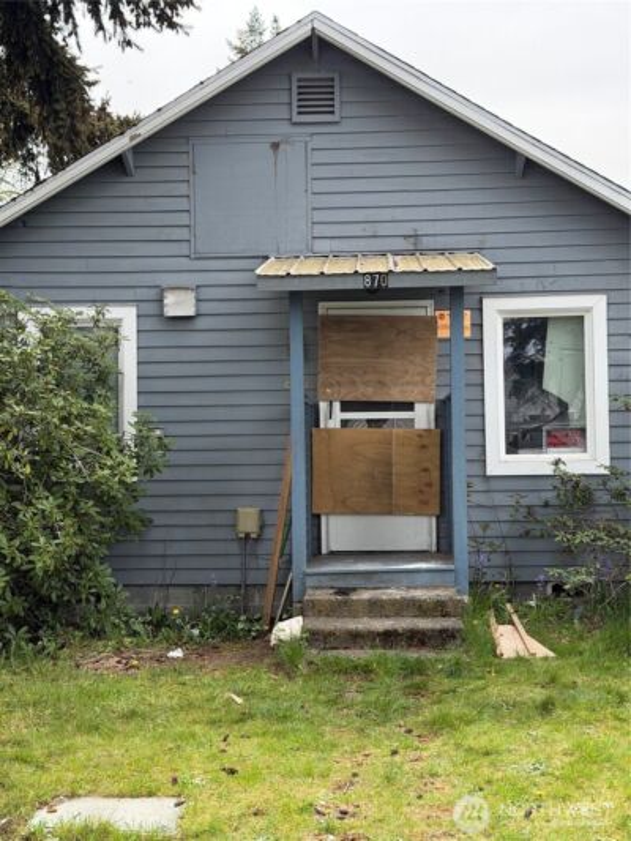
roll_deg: +0.8
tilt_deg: +1.1
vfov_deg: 39.6
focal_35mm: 48
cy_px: 420
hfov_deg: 30.3
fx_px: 1166
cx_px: 316
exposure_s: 1/1513
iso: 100
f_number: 1.78
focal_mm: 6.76
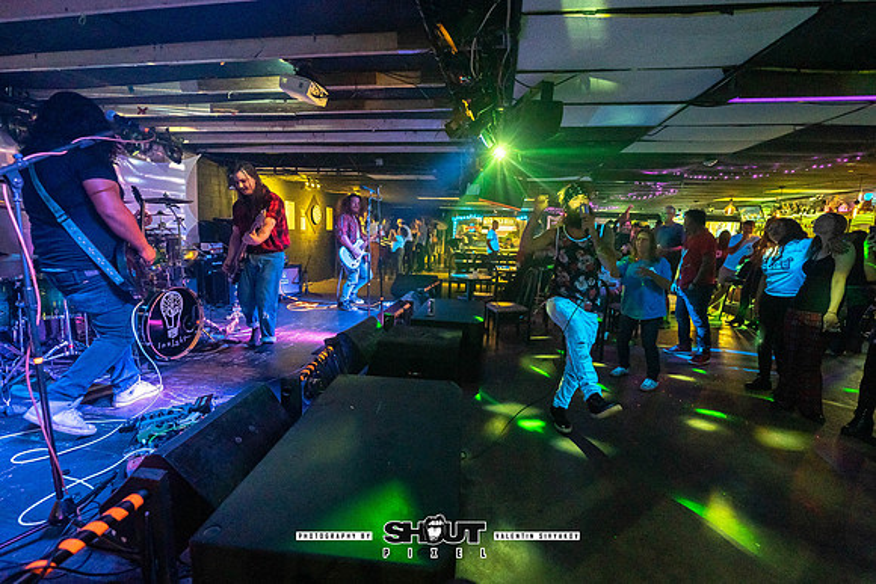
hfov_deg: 98.7
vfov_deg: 75.7
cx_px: 438
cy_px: 292
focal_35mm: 15
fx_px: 376
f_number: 2.8
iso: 3200
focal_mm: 14
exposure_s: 1/250
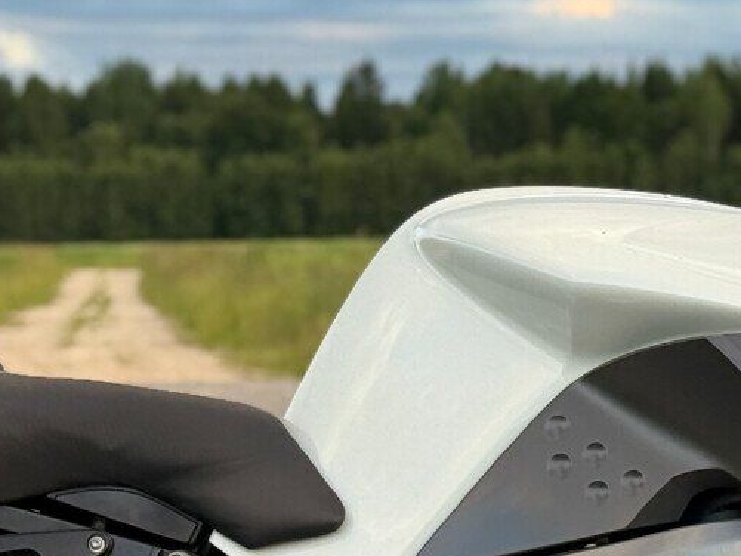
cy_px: 512
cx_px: 504
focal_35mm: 187
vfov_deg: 7.9
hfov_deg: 10.6
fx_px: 4004
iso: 64
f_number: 1.78
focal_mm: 6.76
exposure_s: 1/351
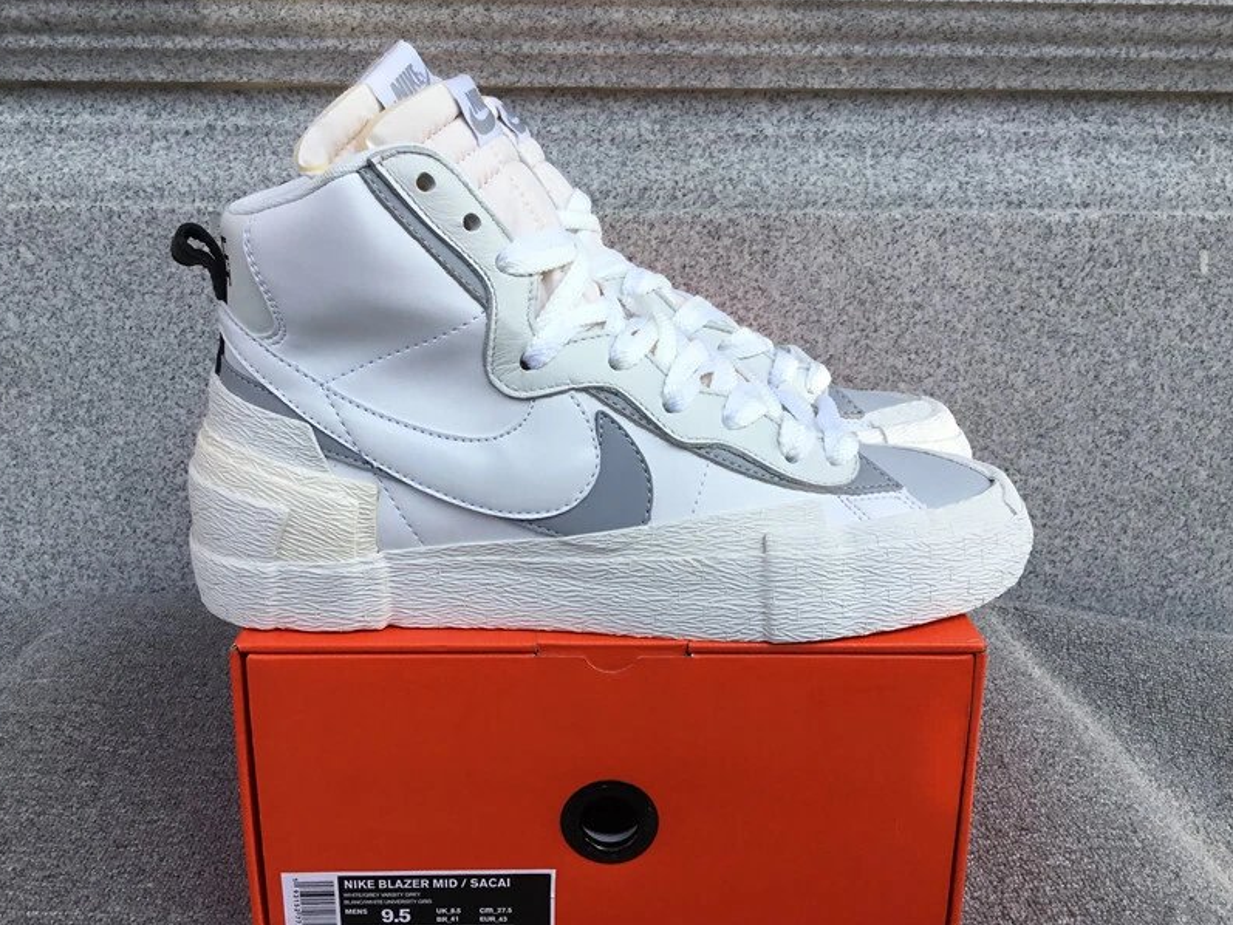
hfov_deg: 52.6
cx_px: 599
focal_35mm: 35
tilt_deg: -18.1
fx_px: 1247
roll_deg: -0.1
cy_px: 486
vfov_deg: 40.7
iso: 25
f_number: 2.4
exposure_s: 1/429
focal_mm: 3.3
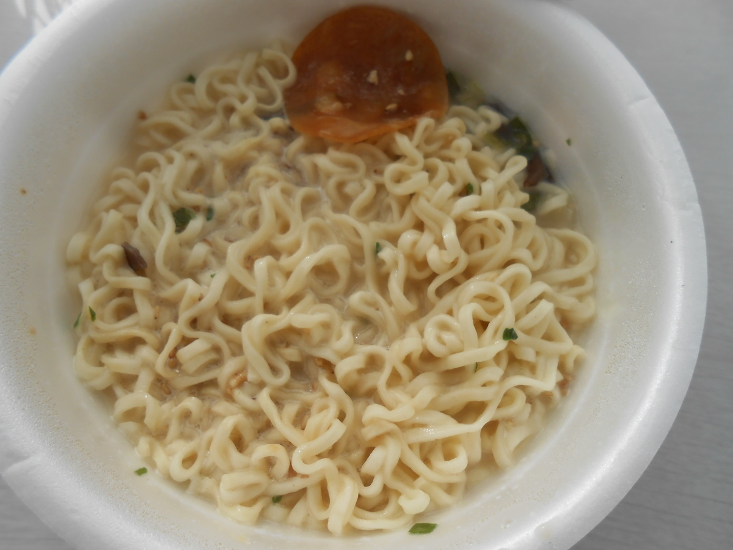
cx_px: 366
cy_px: 275
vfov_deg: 53.1
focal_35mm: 26
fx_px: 551
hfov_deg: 67.3
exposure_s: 1/400
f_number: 3.5
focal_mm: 4.6
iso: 80
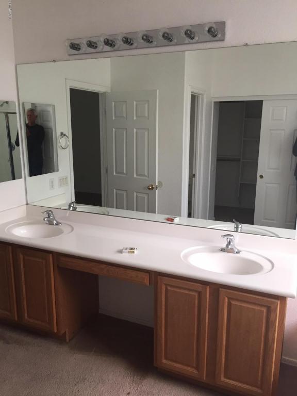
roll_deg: +0.5
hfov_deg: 48.2
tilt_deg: -12.8
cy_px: 198
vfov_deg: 61.7
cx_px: 148
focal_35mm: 29
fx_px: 332
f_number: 2.2
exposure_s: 1/30
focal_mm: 4.15
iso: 40
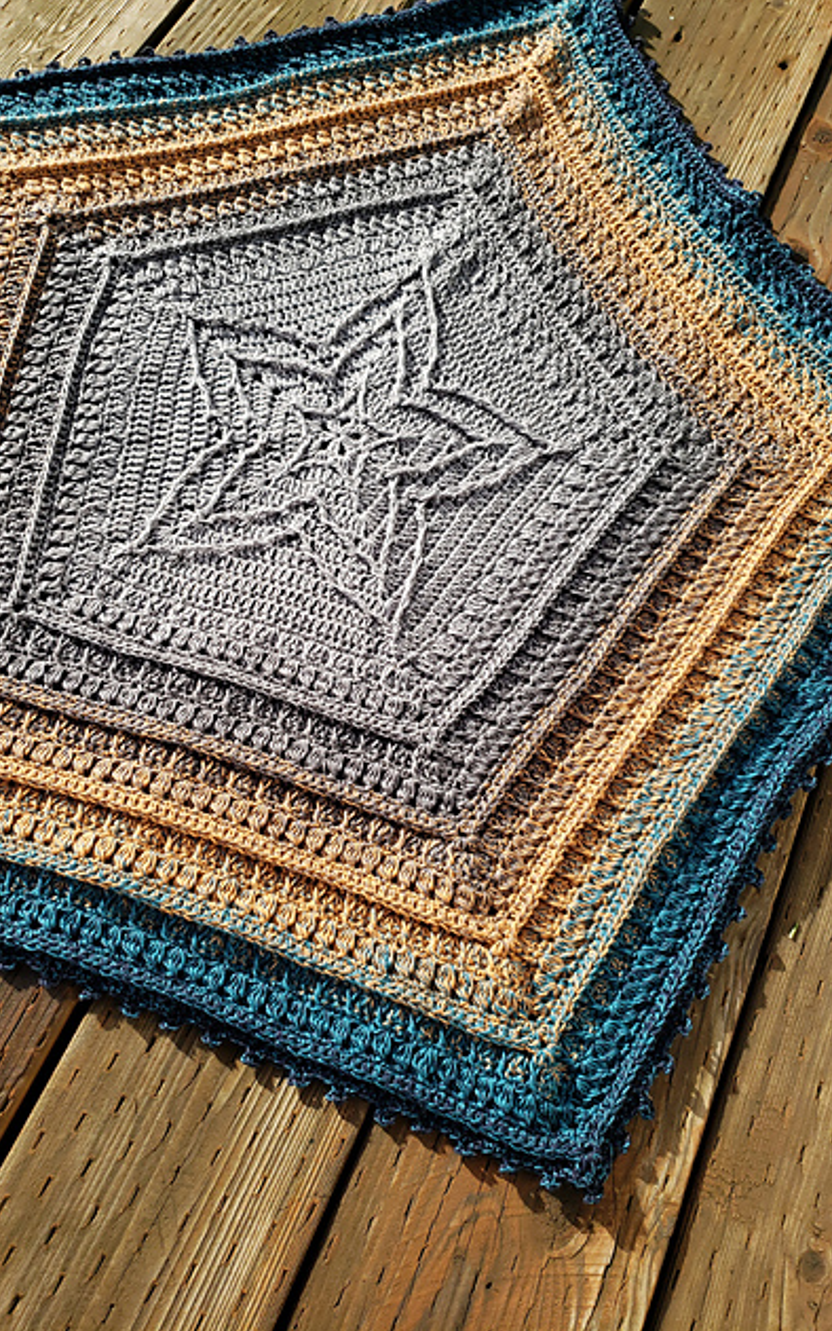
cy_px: 661
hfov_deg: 44.5
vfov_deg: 66.5
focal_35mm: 28
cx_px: 382
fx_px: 1015
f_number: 1.5
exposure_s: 1/1464
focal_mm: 4.3
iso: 50
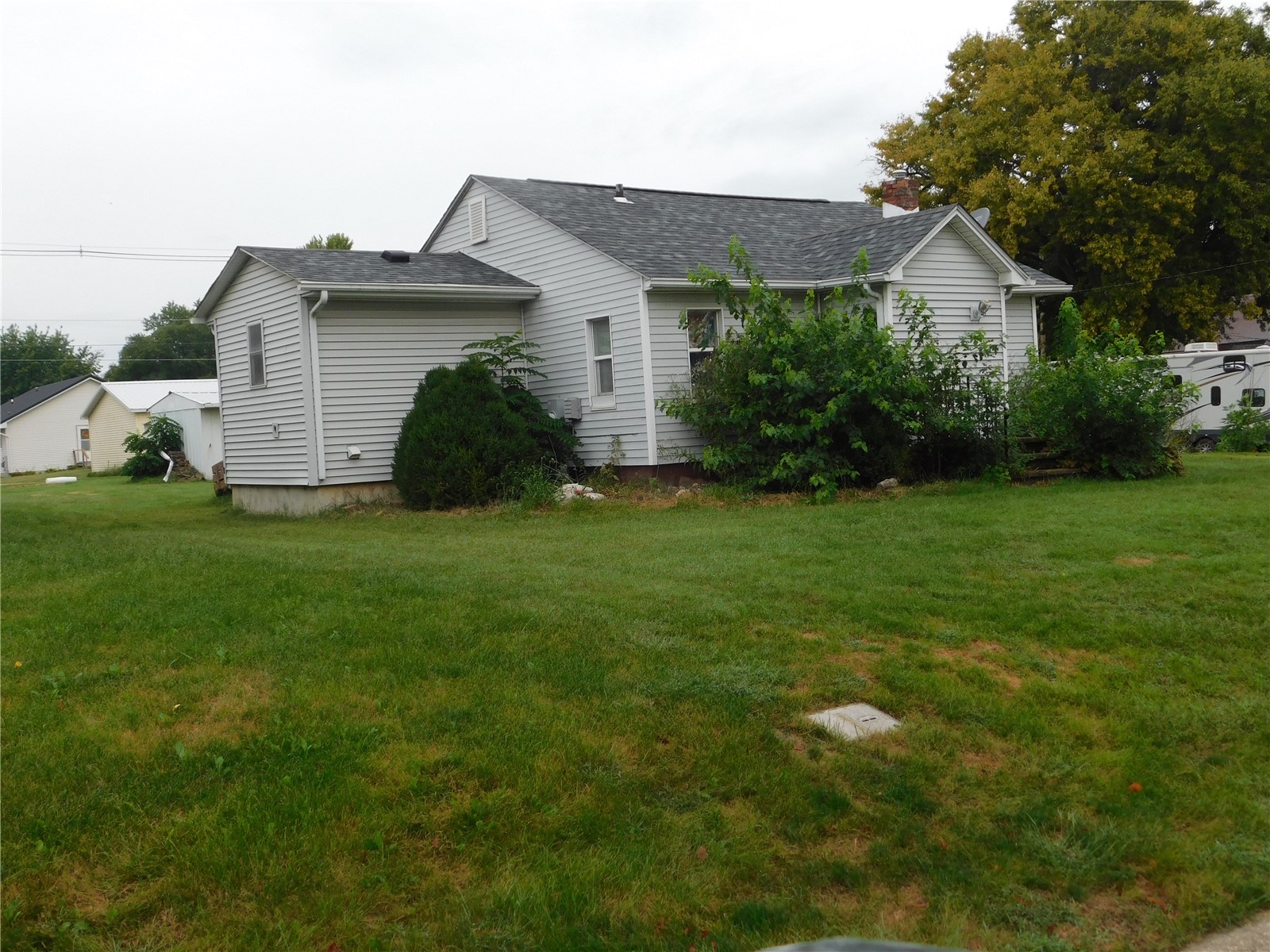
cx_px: 635
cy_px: 476
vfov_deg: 39.7
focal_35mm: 36
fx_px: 1321
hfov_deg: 51.4
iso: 125
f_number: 3.5
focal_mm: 6.3
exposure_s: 1/250
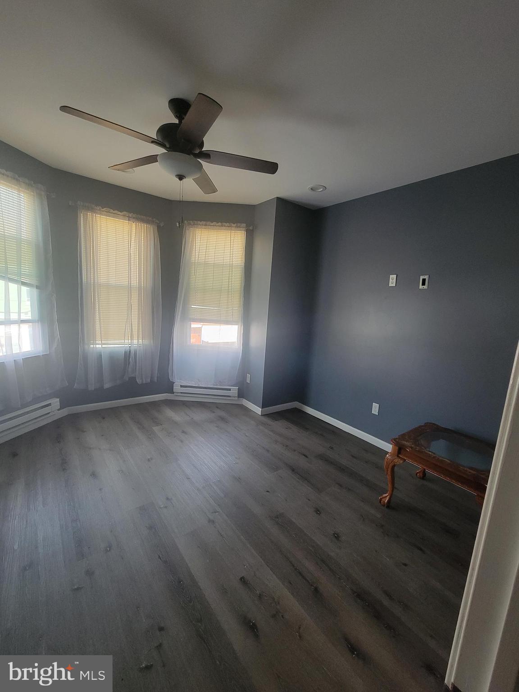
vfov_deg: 106.2
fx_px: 260
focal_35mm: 13
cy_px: 346
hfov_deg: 89.9
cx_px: 260
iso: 320
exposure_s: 1/60
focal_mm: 2.2
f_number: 2.2
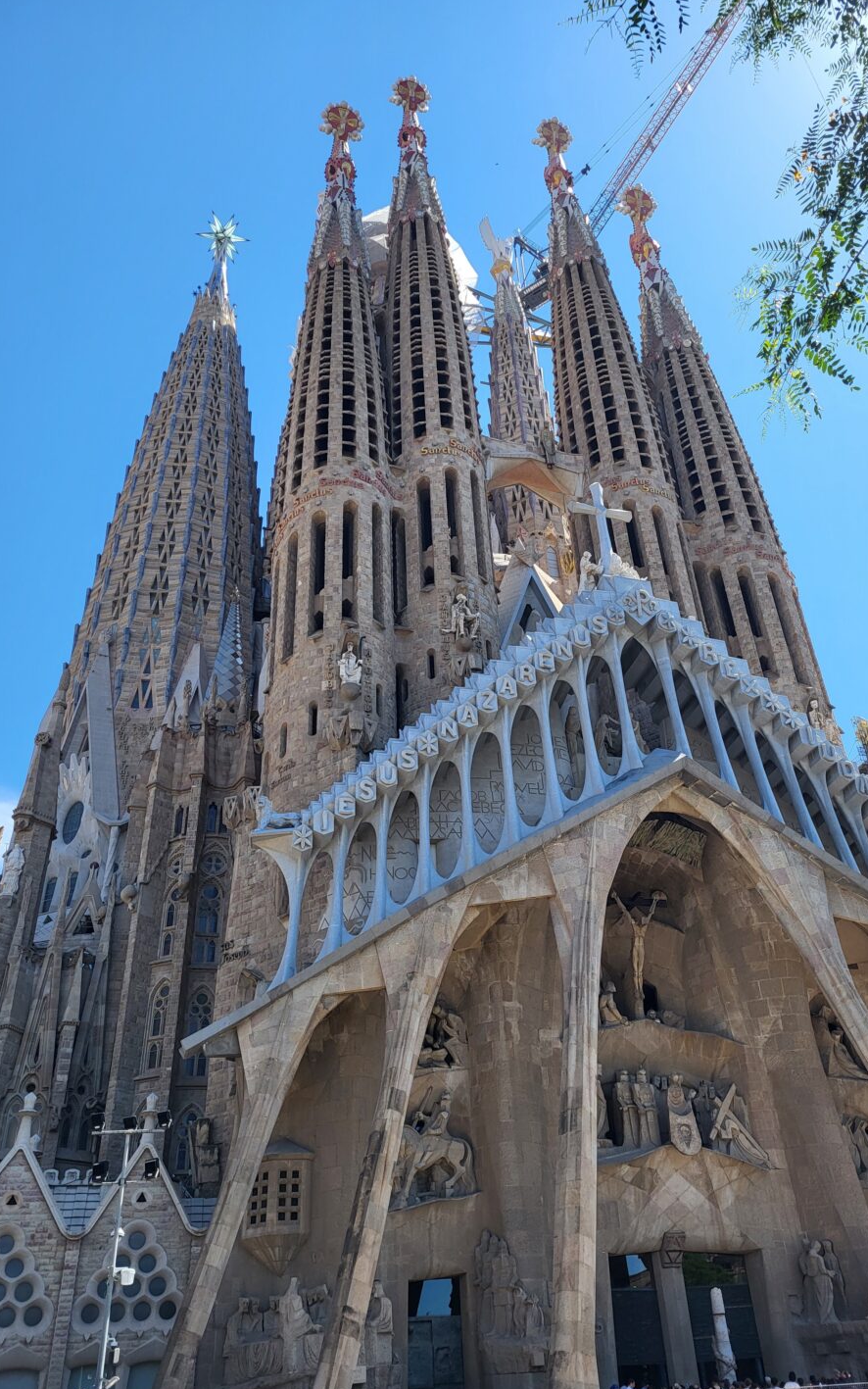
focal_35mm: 28
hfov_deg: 44.5
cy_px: 696
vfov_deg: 66.5
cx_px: 477
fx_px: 1059
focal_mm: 5.4
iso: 40
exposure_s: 1/1525
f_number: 1.8
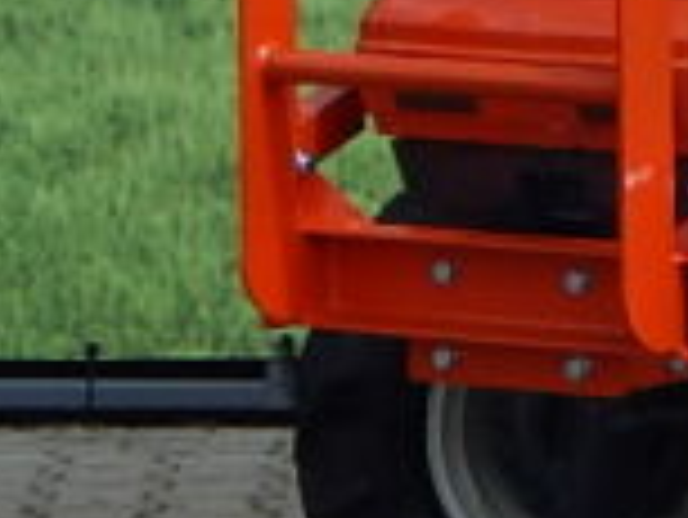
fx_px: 9766
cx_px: 1349
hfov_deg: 4.0
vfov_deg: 3.0
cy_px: -617
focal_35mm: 491
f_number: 4.2
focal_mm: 13.5
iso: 125
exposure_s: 1/1250
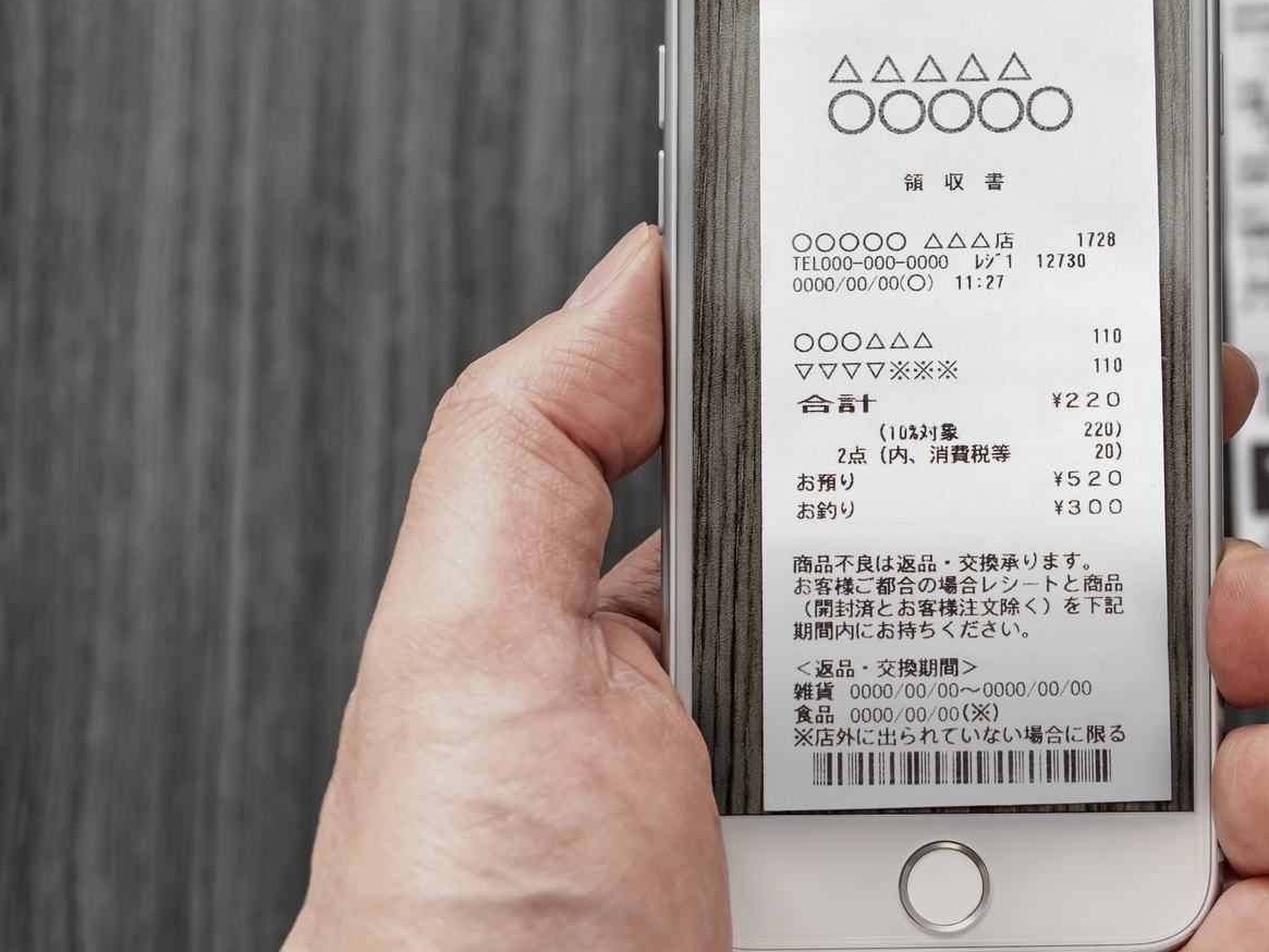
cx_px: 1002
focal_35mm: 71
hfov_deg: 26.9
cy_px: 337
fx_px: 2603
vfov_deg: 20.7
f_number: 8
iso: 200
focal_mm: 43
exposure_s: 1/80
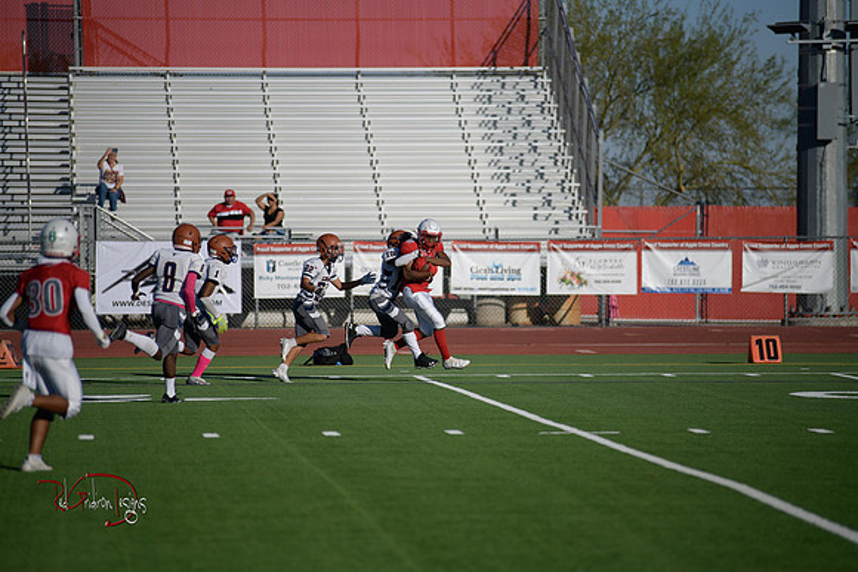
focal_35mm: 190
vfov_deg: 7.2
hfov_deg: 10.8
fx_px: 4529
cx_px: 429
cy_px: 286
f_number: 2.8
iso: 100
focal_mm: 190
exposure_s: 1/5000
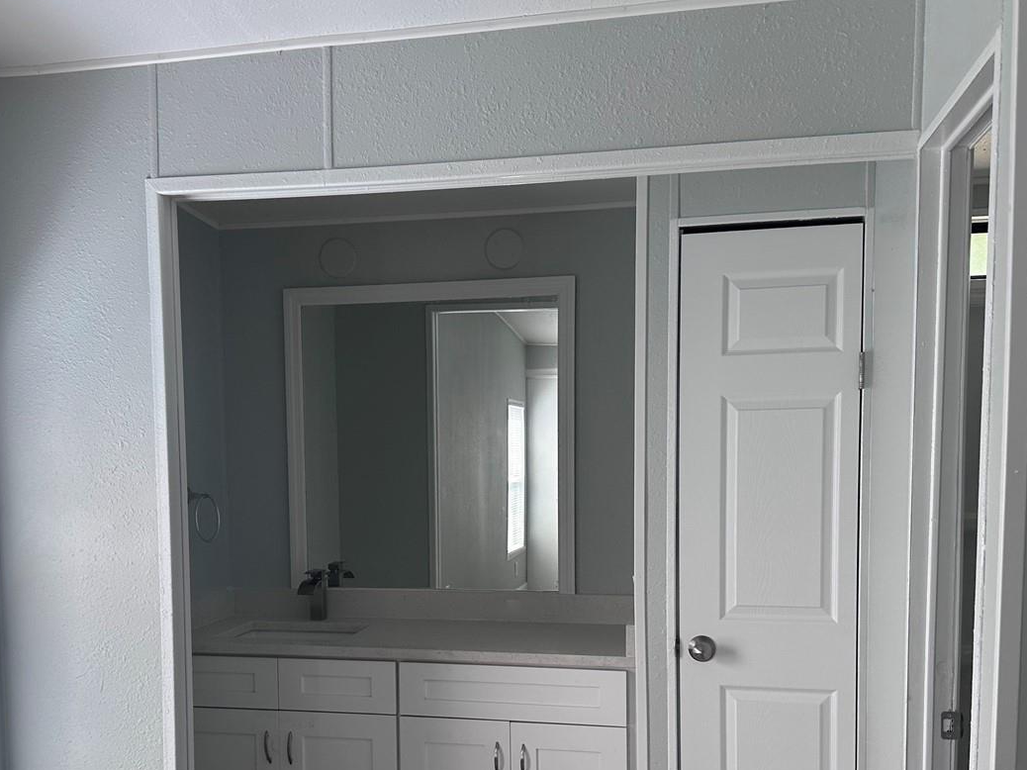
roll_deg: +2.5
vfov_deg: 38.1
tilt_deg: -1.6
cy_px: 530
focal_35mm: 37
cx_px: 464
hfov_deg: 50.1
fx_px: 1097
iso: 80
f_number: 1.78
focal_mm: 6.86
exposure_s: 1/370
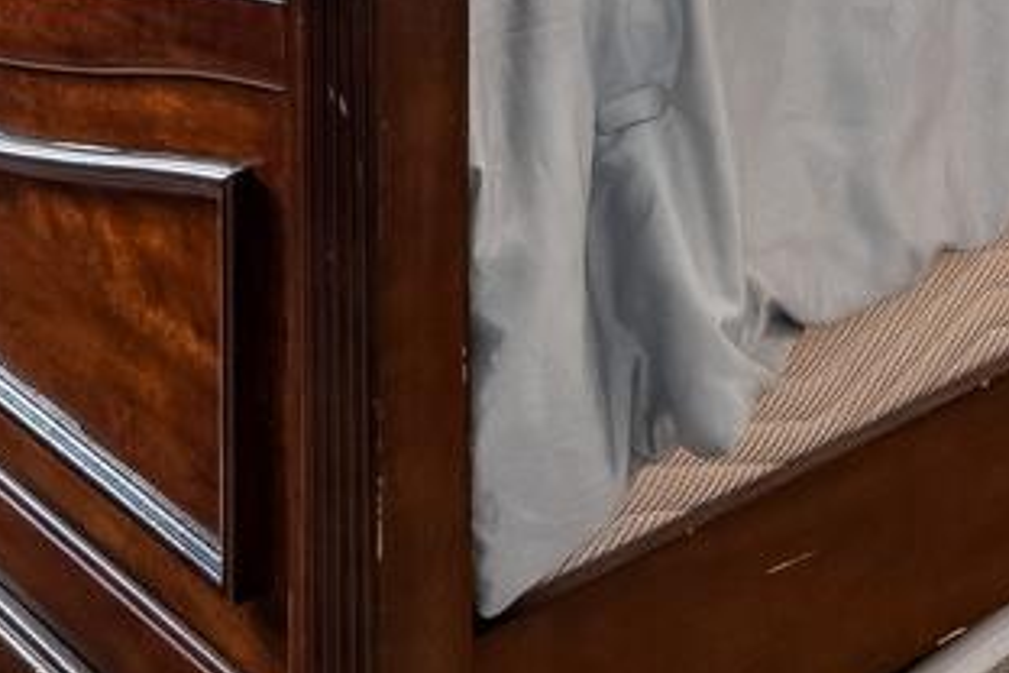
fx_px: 2943
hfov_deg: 19.0
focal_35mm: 105
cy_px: -1124
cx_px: 967
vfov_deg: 10.5
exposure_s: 1/2
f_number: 8
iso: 100
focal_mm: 16
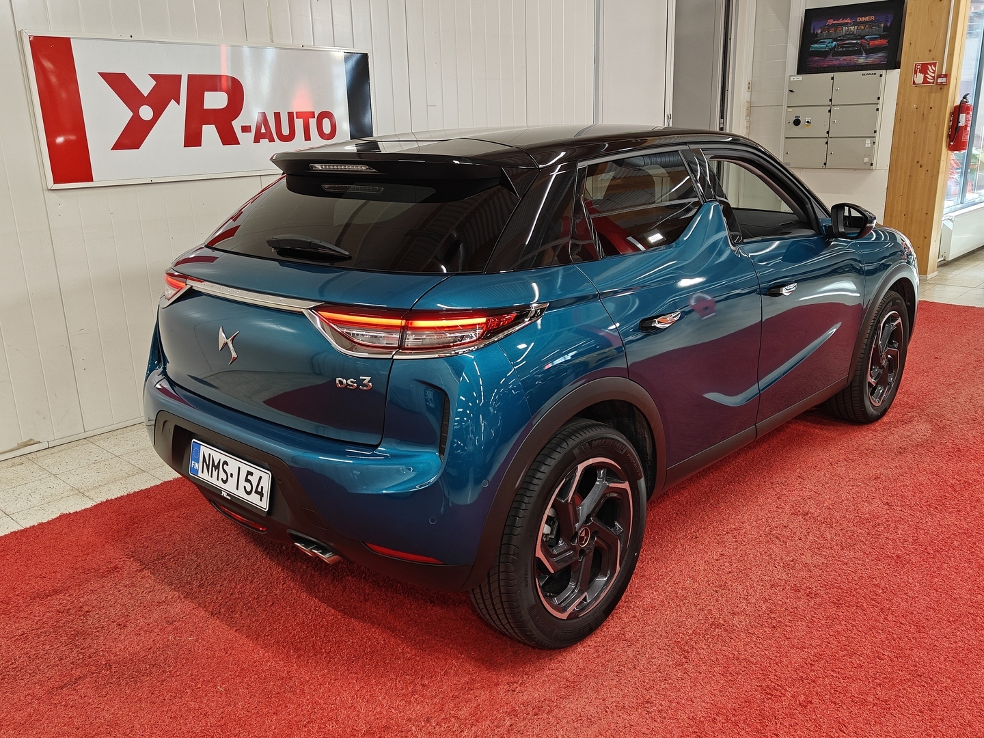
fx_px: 853
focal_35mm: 30
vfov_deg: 46.8
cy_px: 369
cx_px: 492
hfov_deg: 60.0
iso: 80
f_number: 1.8
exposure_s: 1/74
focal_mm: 5.59
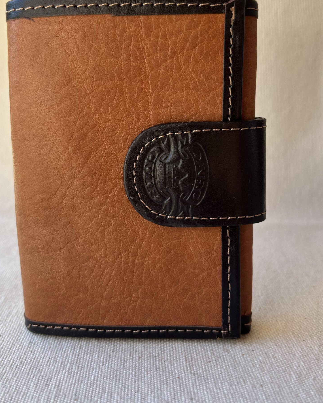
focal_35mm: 36
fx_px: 430
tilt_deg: -13.6
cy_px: 160
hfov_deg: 41.1
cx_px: 151
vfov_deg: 49.9
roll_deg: -0.6
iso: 50
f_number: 1.5
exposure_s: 1/468
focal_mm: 5.7
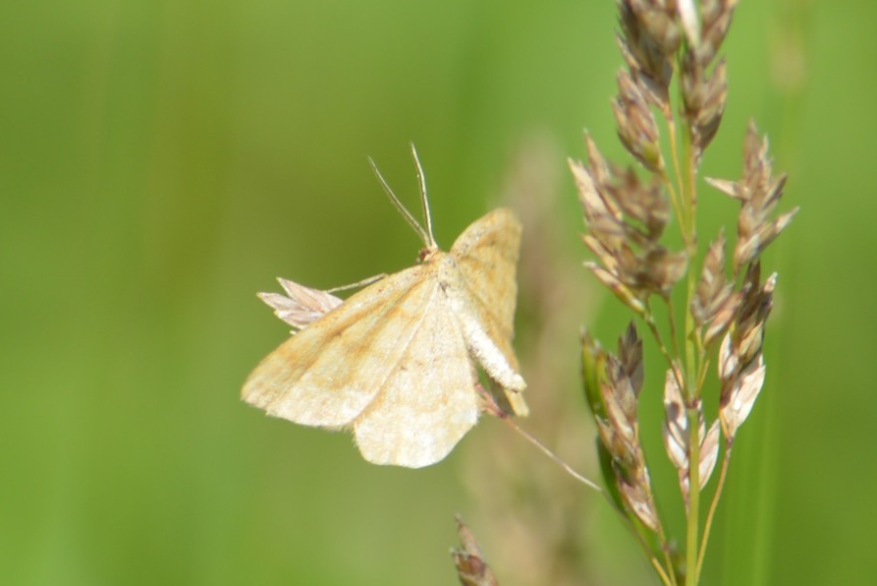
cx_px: 412
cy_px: 273
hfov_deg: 4.3
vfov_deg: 2.8
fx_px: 11770
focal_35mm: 483
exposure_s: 1/200
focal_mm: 300
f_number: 8
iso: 100
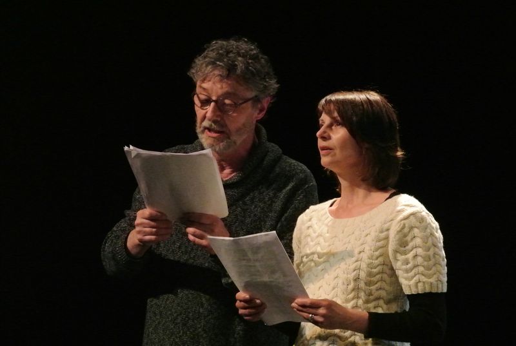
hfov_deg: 8.8
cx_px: 258
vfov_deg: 5.9
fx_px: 3346
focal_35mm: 233
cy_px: 173
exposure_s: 1/40
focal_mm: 86.5
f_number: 5
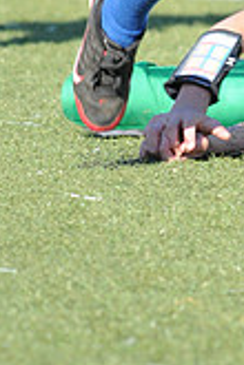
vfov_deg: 1.3
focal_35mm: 1579
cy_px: -161
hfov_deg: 0.9
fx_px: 16052
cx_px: 407
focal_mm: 300
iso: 200
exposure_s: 1/500
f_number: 5
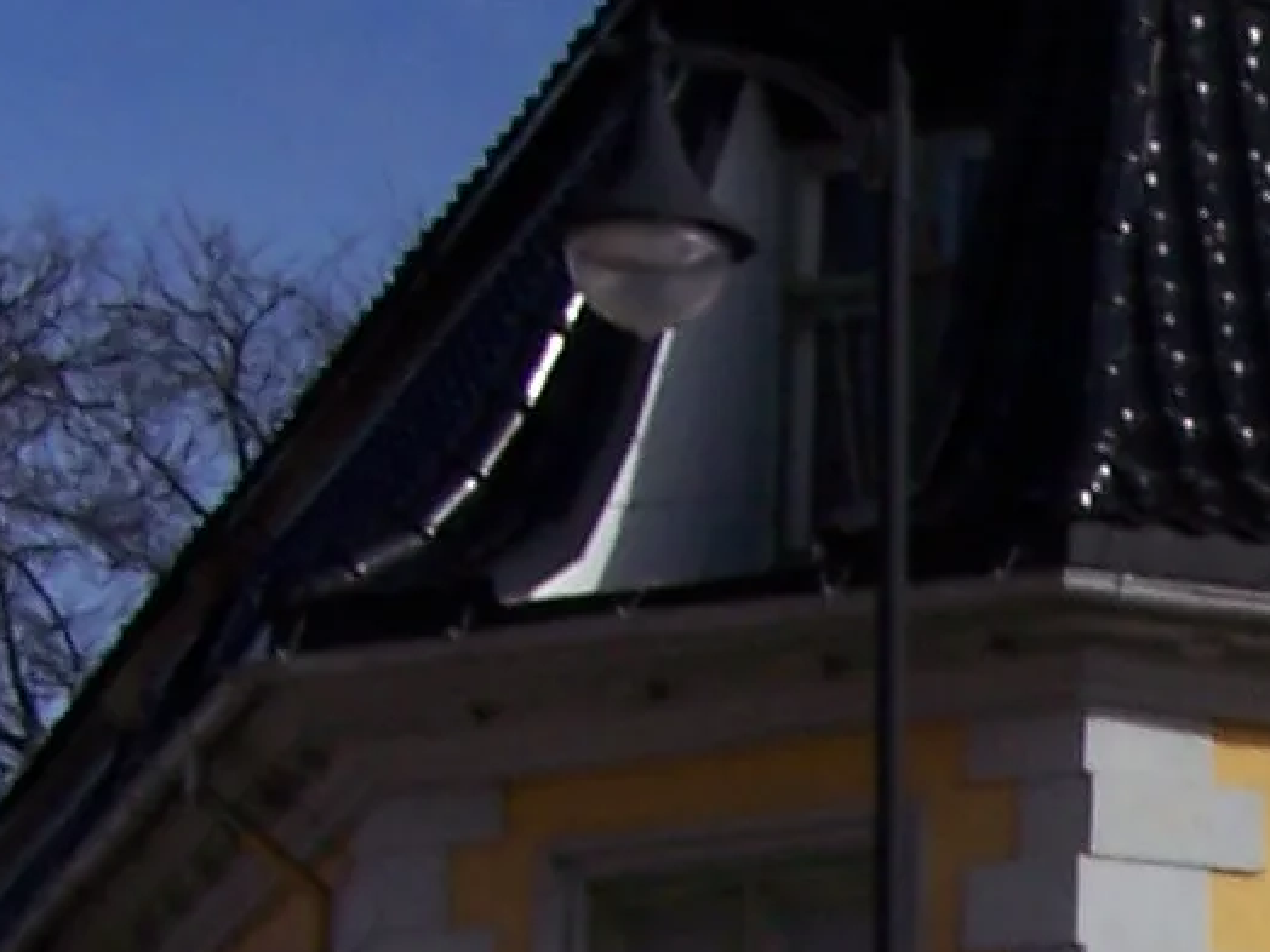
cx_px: 2050
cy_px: 1521
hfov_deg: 11.2
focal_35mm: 167
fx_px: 6127
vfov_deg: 8.6
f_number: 5.6
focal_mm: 6.3
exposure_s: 1/500
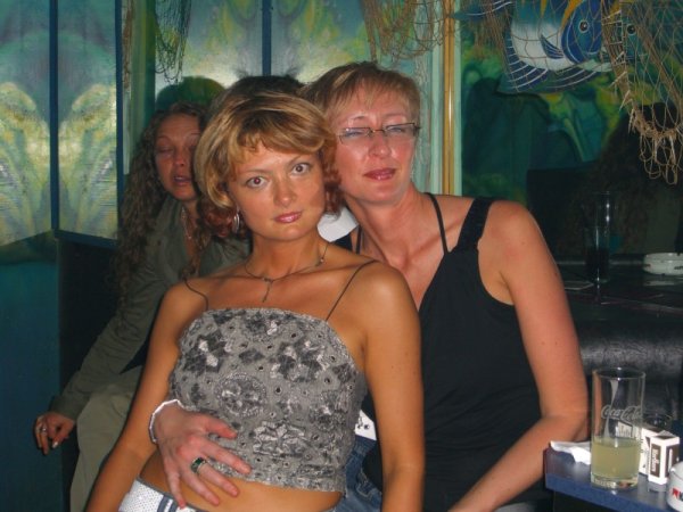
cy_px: 256
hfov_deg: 28.6
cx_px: 342
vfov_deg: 21.6
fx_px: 1342
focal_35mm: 68
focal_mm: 14.2
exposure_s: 1/60
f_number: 4
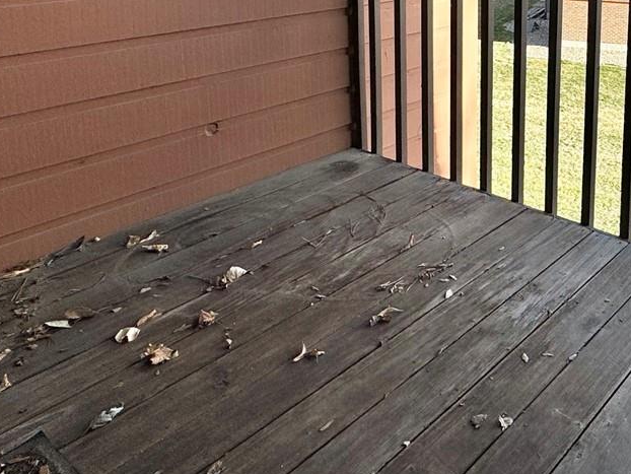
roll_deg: -3.0
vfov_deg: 35.8
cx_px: 604
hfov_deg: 45.0
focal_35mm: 36
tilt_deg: -9.4
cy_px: 0
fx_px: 656
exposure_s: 1/1006
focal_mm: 2.22
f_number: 2.2
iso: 40
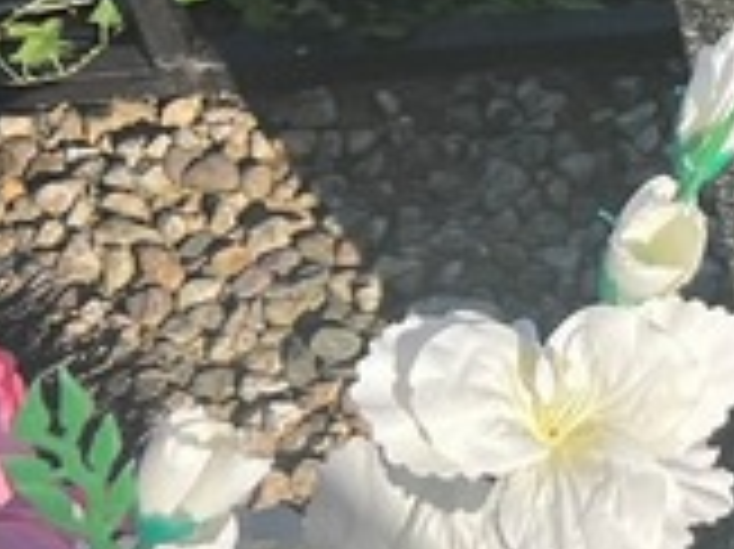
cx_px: 1563
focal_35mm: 128
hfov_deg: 13.0
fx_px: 2712
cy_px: 135
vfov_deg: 11.5
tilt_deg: -47.8
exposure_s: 1/1468
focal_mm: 5.7
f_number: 1.5
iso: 50
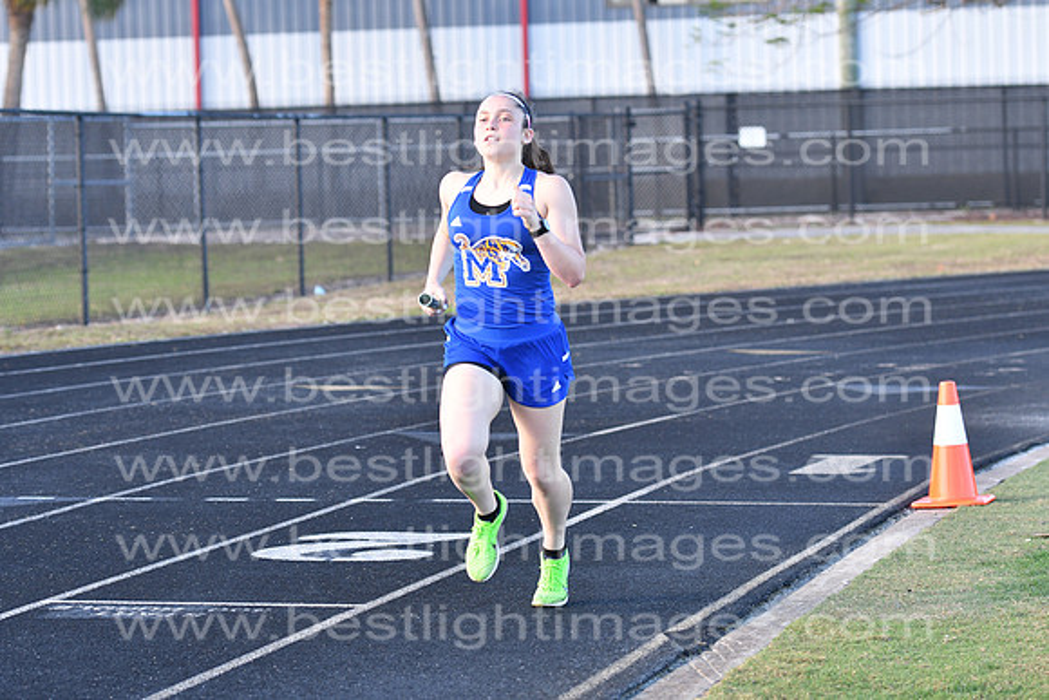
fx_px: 3934
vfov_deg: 10.2
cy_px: 350
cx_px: 524
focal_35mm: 135
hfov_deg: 15.2
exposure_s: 1/800
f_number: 4
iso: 500
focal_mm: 90
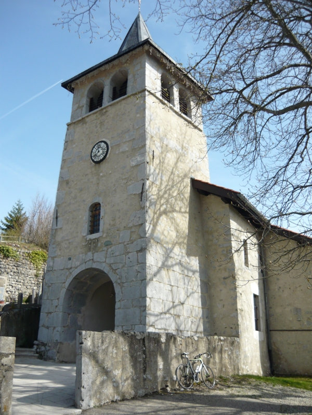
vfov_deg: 55.4
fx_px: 397
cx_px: 156
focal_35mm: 33
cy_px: 208
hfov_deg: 42.9
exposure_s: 1/125
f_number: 8
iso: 100
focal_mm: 5.5
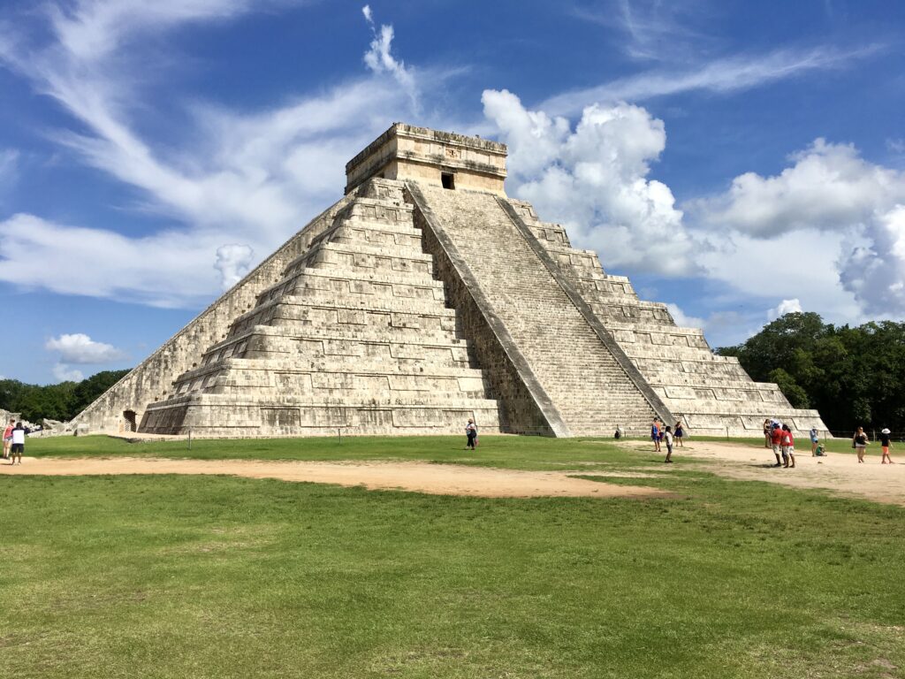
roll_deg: -1.2
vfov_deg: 48.2
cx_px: 452
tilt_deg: +7.7
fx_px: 758
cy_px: 340
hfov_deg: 61.7
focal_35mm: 29
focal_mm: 4.15
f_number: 2.2
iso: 25
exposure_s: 1/2849
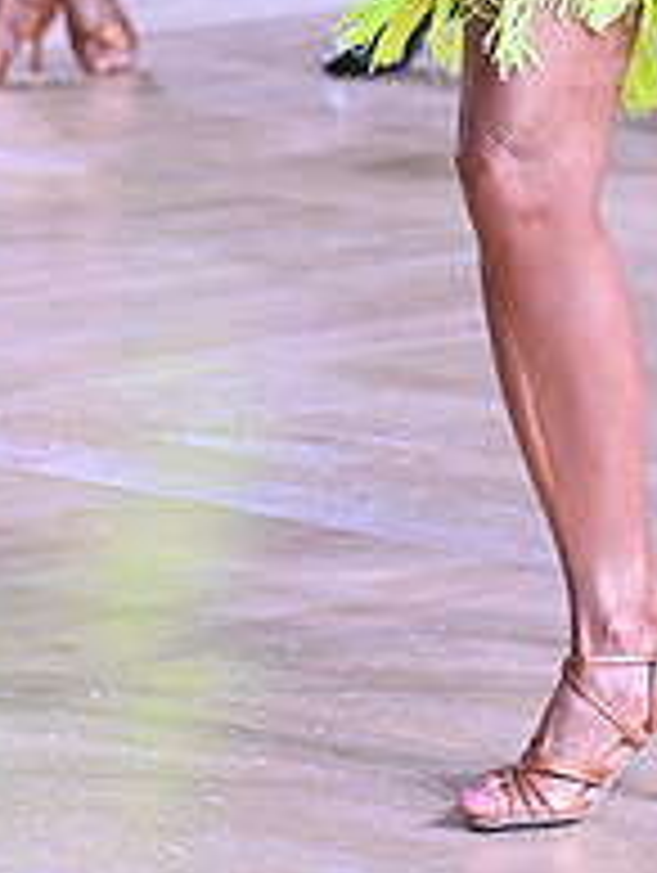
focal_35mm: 350
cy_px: -374
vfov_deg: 5.6
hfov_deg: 4.2
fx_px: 8838
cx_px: 812
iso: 3200
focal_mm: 122
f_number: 6.3
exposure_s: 1/400
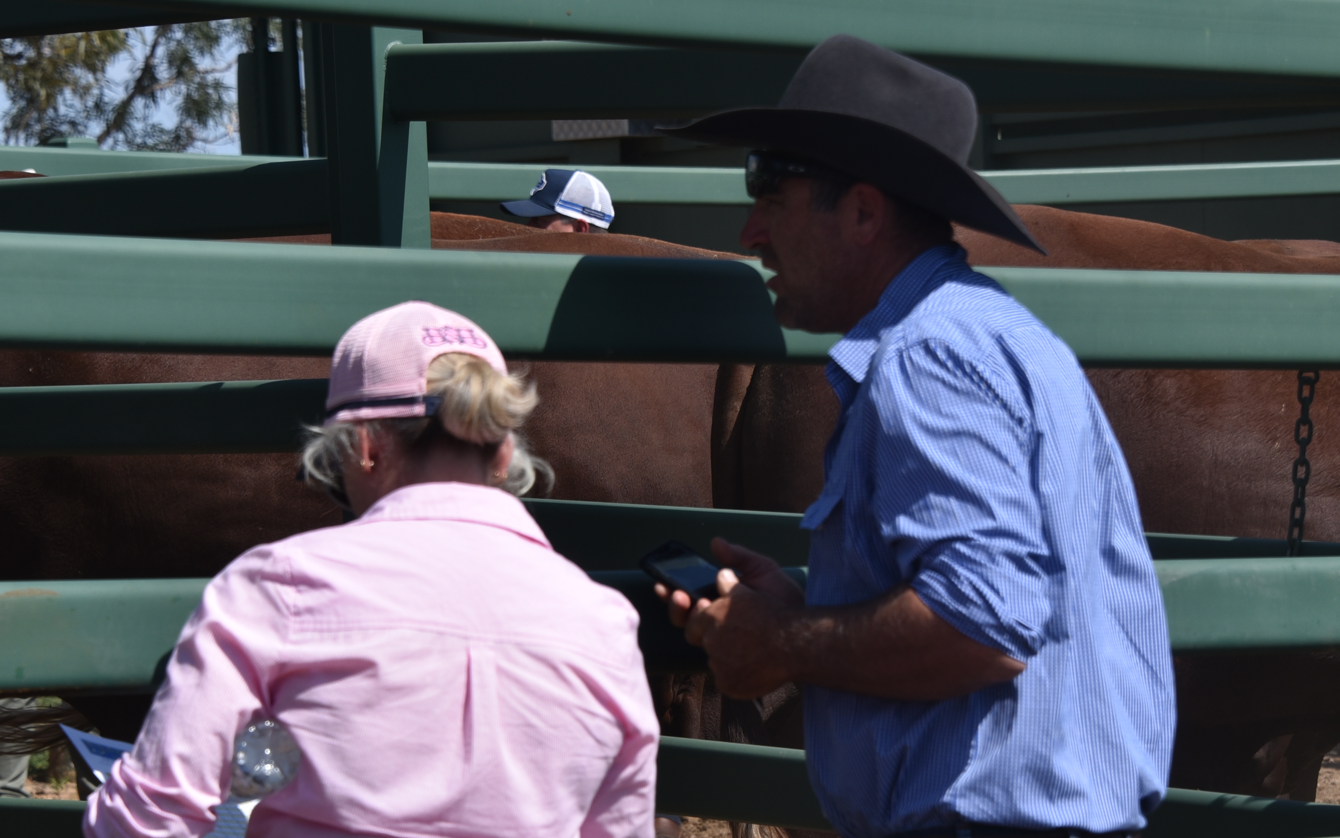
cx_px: 819
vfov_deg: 7.4
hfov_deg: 11.8
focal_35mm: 177
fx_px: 6464
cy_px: 635
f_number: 7.1
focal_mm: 98
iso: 200
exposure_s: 1/800
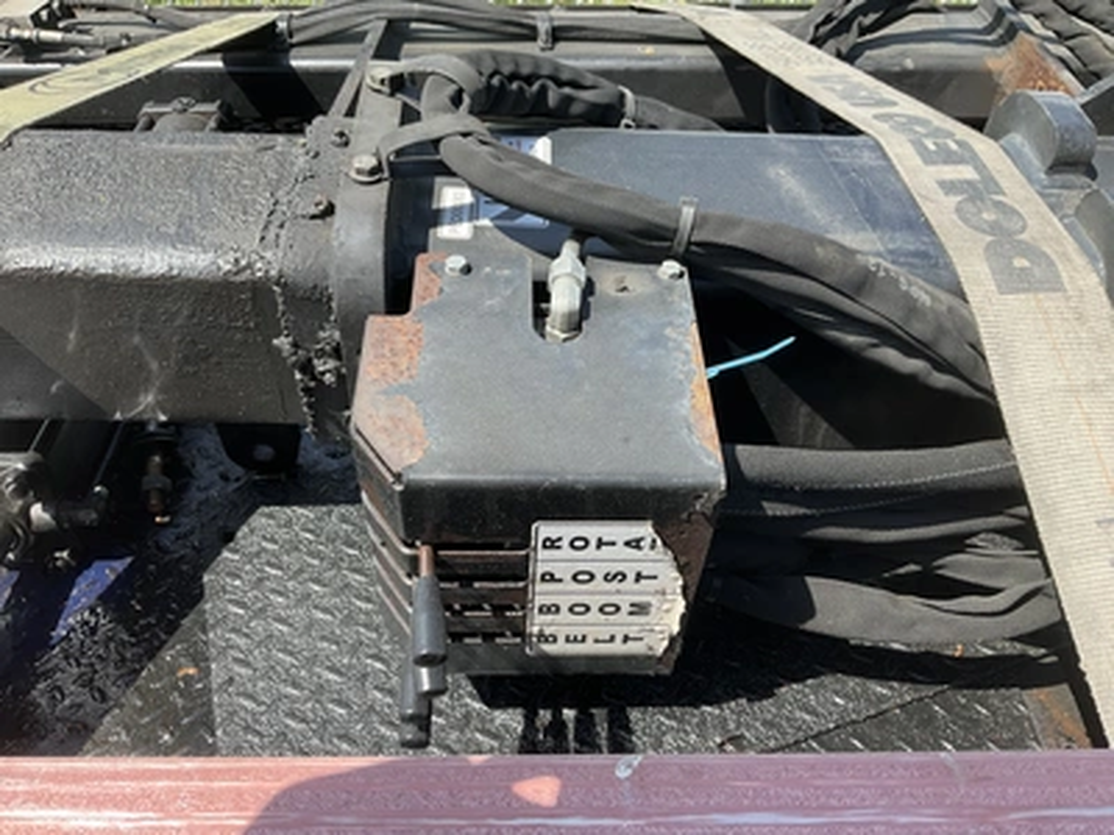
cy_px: 418
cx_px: 557
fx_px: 933
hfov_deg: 61.7
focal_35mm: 29
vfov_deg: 48.2
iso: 25
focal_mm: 3
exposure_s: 1/551
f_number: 1.8
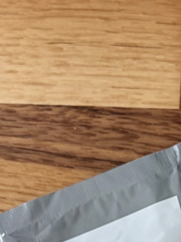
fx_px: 809
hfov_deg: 12.2
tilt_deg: -81.9
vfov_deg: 16.6
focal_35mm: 116
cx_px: 270
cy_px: 246
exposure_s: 1/122
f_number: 1.6
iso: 64
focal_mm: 5.96
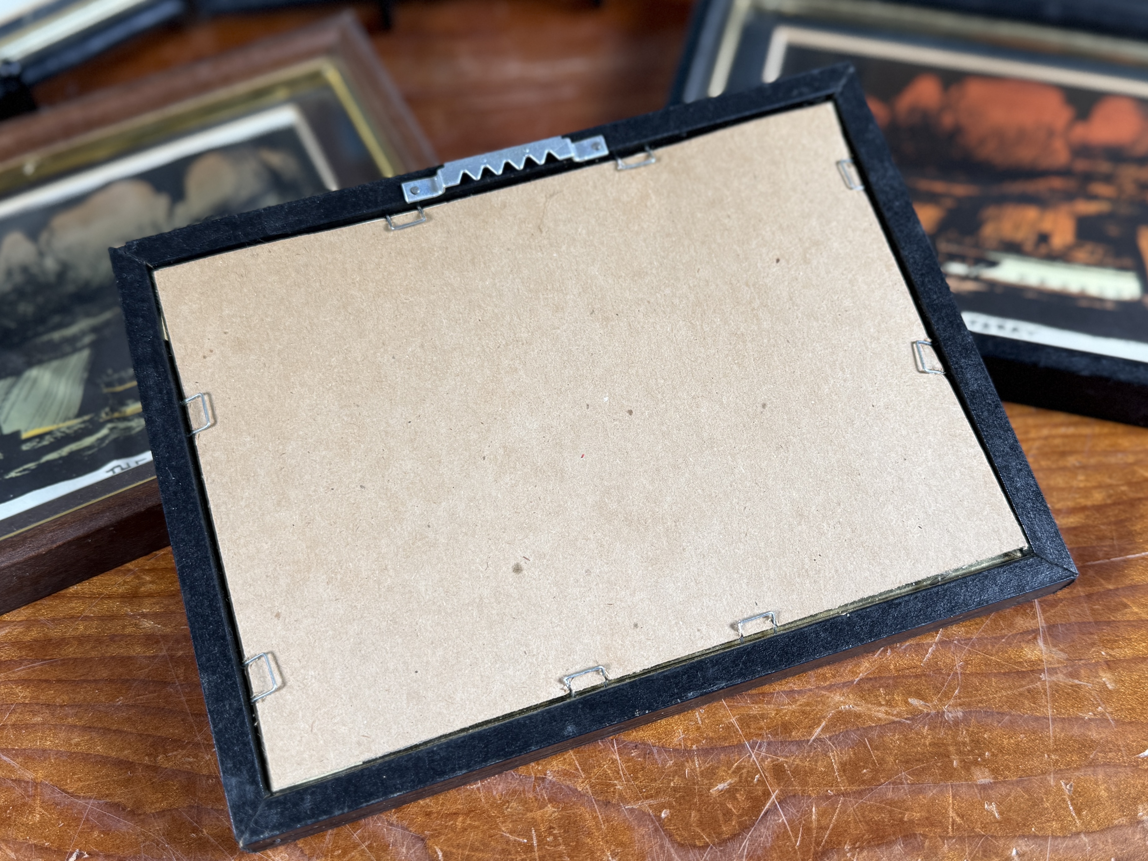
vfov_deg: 56.8
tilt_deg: -55.7
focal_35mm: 24
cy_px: 430
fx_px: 796
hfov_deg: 71.6
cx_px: 574
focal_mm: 6.76
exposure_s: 1/120
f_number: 1.78
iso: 64
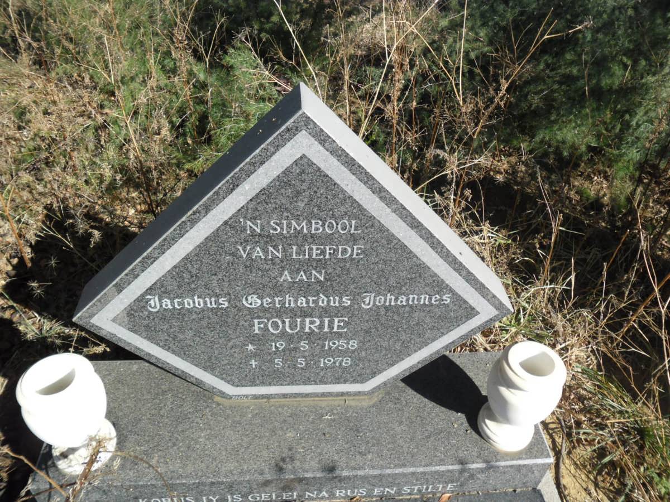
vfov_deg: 51.4
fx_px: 523
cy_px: 251
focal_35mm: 27
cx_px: 335
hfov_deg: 65.3
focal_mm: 4.9
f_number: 3.5
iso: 80
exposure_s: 1/608
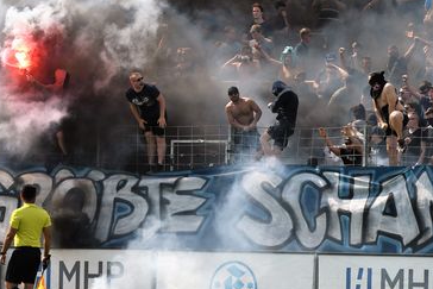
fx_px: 5508
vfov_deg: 3.0
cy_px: 140
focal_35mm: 458
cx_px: 136
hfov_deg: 4.5
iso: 100
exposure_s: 1/1000
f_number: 4.5
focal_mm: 195
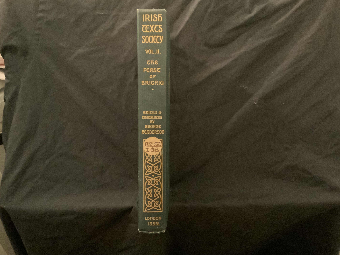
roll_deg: -4.6
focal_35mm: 29
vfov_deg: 48.2
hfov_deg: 61.7
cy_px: 128
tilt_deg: -38.7
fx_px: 285
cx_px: 170
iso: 640
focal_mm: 3
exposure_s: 1/15
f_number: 1.8
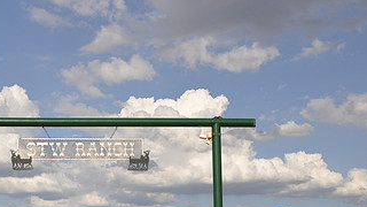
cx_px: 101
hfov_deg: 28.3
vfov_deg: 16.2
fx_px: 720
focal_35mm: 74
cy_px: 165
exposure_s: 1/250
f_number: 8
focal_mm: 26
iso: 200
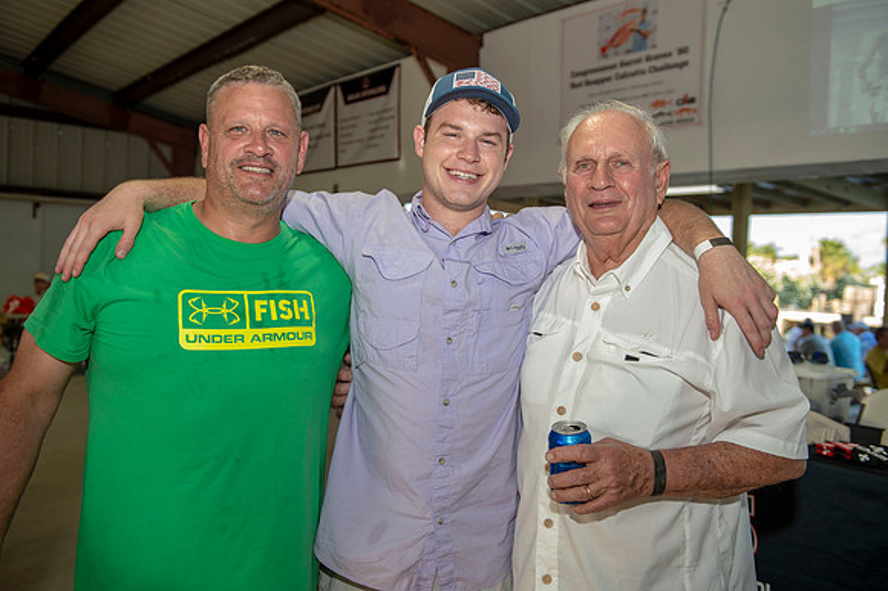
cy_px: 296
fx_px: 789
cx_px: 444
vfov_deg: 41.1
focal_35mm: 32
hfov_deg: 58.7
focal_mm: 32
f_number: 3.5
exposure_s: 1/80
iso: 50
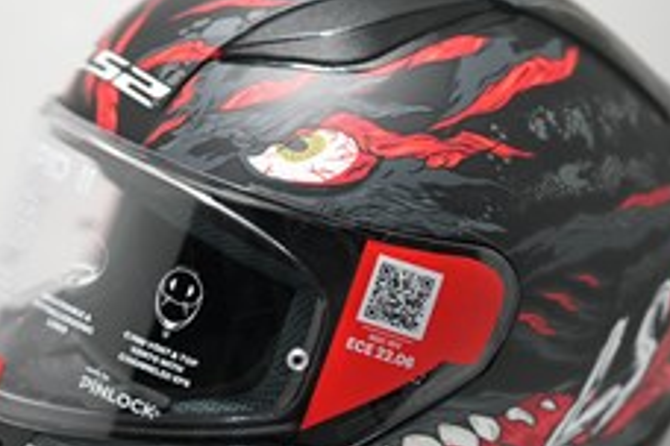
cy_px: 333
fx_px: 2773
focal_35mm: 149
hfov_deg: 13.8
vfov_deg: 9.2
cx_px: 250
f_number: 1.4
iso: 800
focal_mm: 85
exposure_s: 1/8000
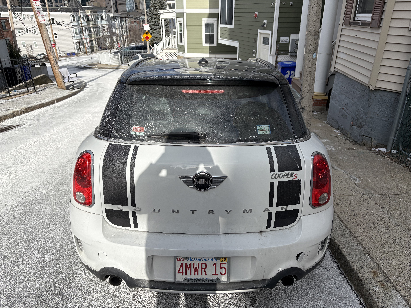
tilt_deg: -24.8
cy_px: 154
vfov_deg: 53.1
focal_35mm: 26
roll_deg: +0.5
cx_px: 206
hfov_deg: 67.3
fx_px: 309
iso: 50
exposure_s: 1/4950
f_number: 1.6
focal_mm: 5.96
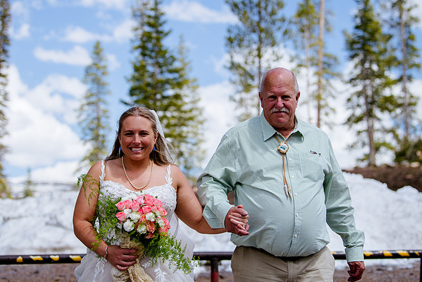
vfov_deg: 14.9
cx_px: 211
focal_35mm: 92
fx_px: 1075
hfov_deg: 22.2
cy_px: 103
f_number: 3.5
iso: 160
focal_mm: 72
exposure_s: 1/4000
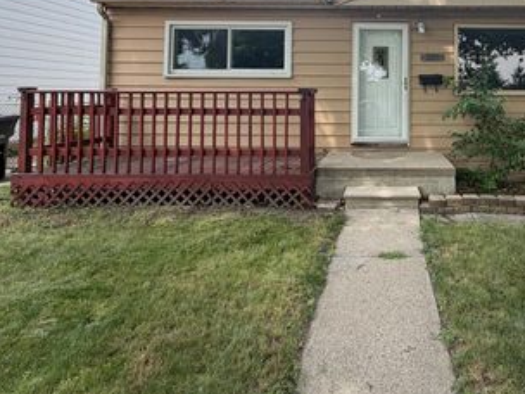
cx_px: 387
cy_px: 80
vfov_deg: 54.9
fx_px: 349
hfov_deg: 69.6
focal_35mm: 23
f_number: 2.2
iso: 40
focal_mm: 2.22
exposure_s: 1/214
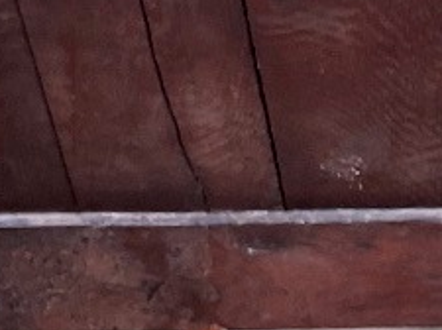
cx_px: 648
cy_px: 112
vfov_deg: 9.5
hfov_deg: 12.2
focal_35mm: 155
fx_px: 1976
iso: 32
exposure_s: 1/120
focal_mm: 3
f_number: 1.8
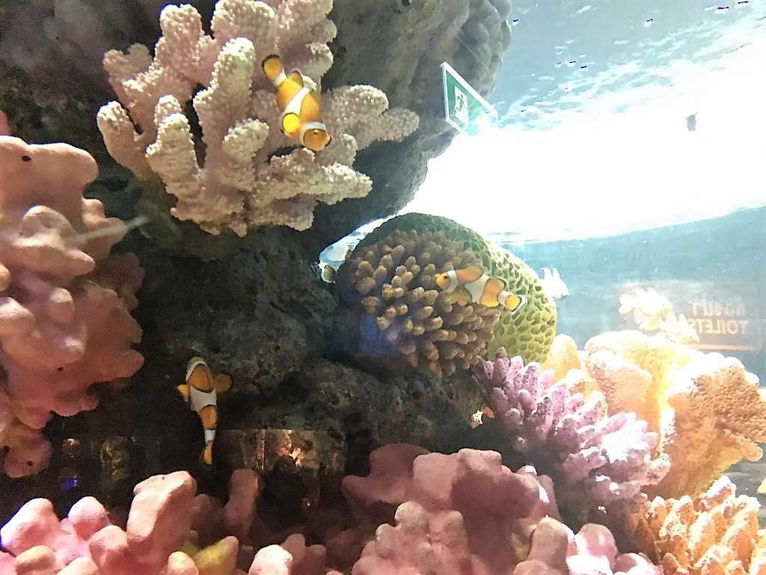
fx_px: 642
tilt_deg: +12.9
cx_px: 383
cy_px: 288
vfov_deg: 48.2
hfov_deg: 61.7
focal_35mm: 29
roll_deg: -0.3
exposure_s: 1/17
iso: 1250
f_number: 2.2
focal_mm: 4.15
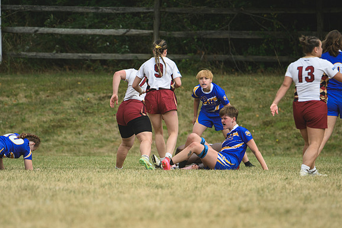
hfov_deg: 2.3
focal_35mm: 906
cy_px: 114
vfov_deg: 1.5
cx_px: 171
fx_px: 8606
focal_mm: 600
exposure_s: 1/1000
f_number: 6.3
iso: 450
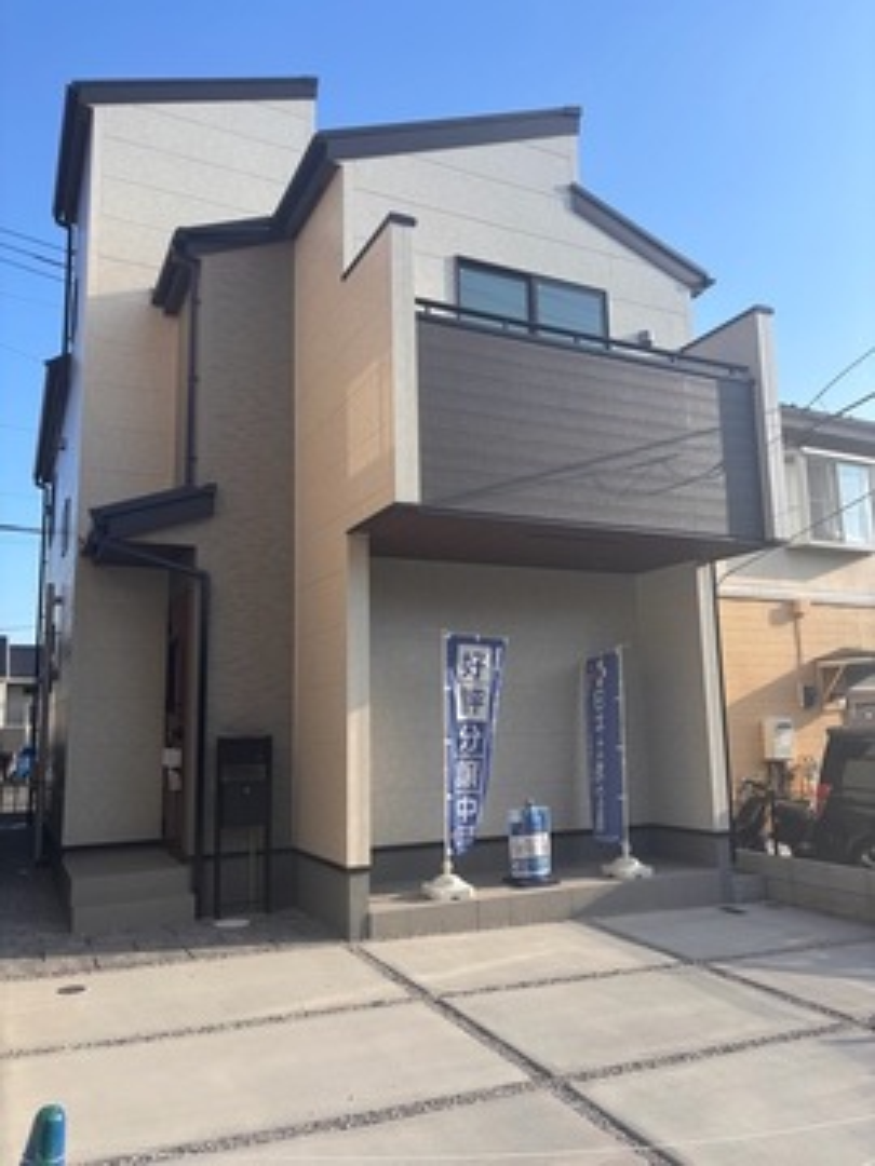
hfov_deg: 53.1
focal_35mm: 26
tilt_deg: +8.8
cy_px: 583
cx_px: 438
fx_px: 876
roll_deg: +0.6
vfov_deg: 67.3
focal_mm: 5.96
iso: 50
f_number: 1.6
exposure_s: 1/1477
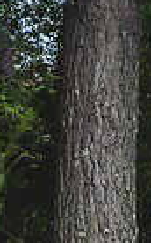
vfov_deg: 6.9
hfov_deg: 4.2
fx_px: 1993
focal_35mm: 302
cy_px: 304
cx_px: 489
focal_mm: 70
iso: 250
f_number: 5.6
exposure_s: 1/320
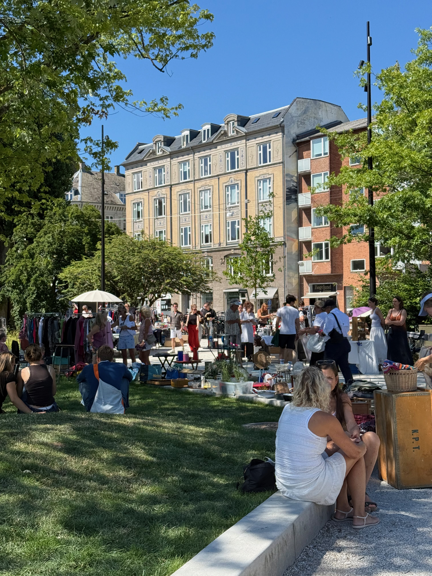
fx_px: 799
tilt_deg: +1.6
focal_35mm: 48
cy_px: 288
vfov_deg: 39.7
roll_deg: +1.0
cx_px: 216
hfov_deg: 30.3
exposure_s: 1/3378
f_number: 1.78
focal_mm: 6.76
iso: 80
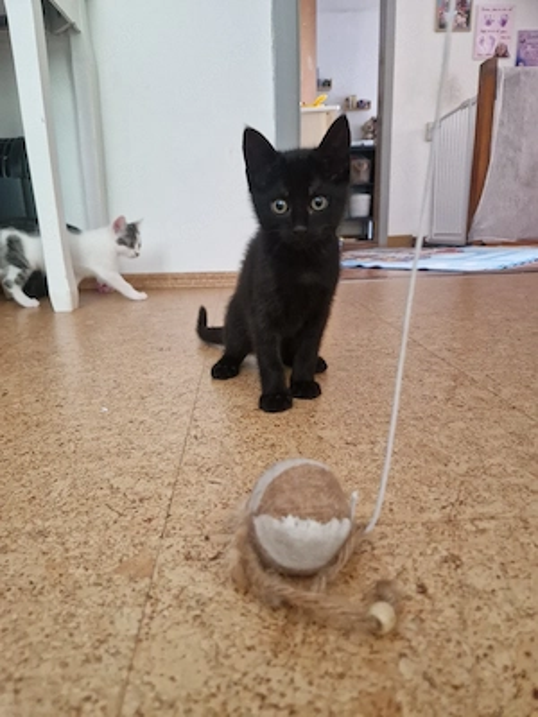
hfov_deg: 58.9
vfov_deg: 73.9
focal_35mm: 23
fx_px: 477
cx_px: 269
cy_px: 358
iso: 100
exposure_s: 1/100
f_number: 1.8
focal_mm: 5.4
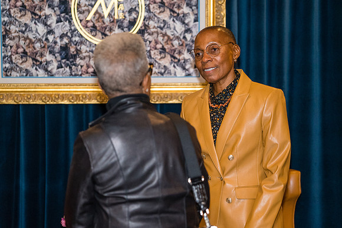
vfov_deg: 8.9
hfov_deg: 13.3
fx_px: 1465
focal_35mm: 154
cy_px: 114
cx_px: 167
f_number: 4
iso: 4000
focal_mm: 151
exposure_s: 1/100
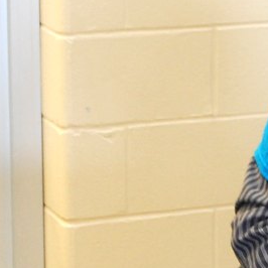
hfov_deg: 8.6
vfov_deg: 8.7
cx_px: 239
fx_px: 1769
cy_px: 90
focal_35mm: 202
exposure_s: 1/15
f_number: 4.8
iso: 800
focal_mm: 30
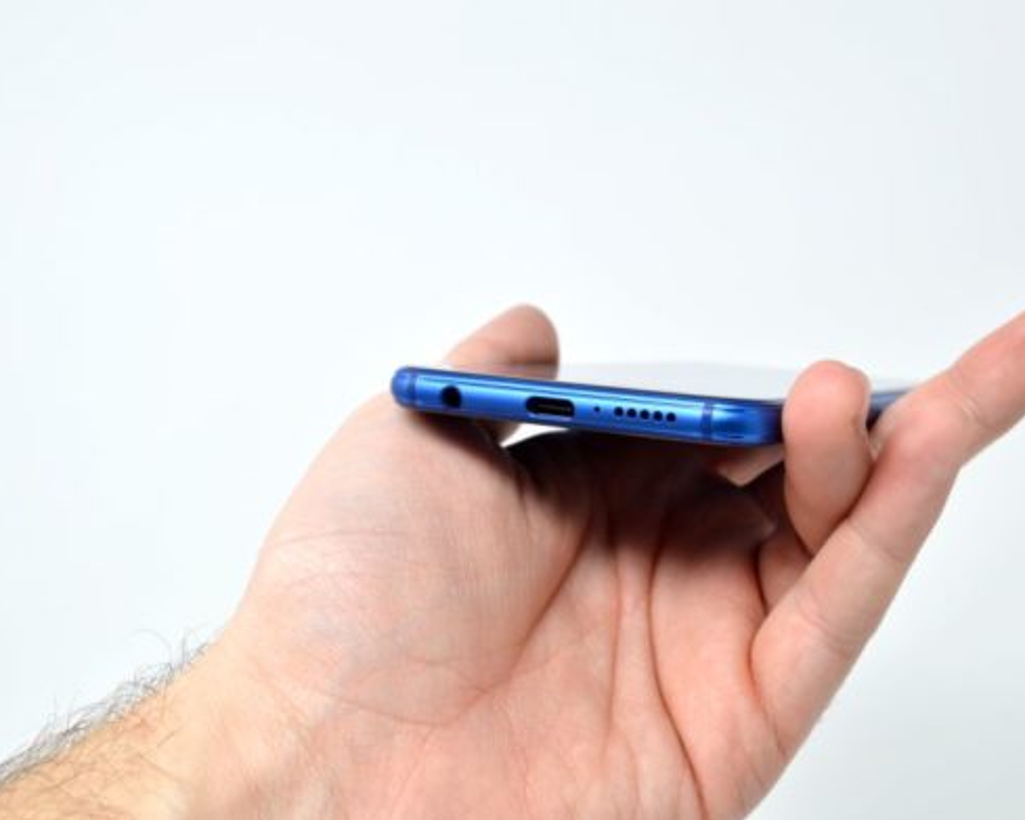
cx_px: 551
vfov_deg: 32.4
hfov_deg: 39.9
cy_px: 410
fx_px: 1413
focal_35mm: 47
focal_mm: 27
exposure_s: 1/30
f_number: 10
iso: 200
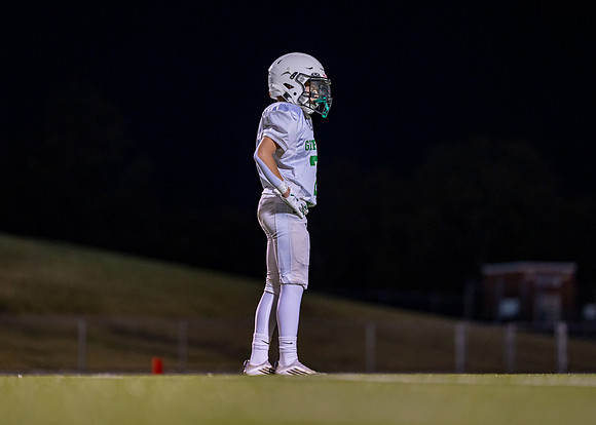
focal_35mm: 155
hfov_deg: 13.0
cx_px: 312
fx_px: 2623
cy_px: 195
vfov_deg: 9.3
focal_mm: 135
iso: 1600
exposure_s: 1/1250
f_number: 1.8
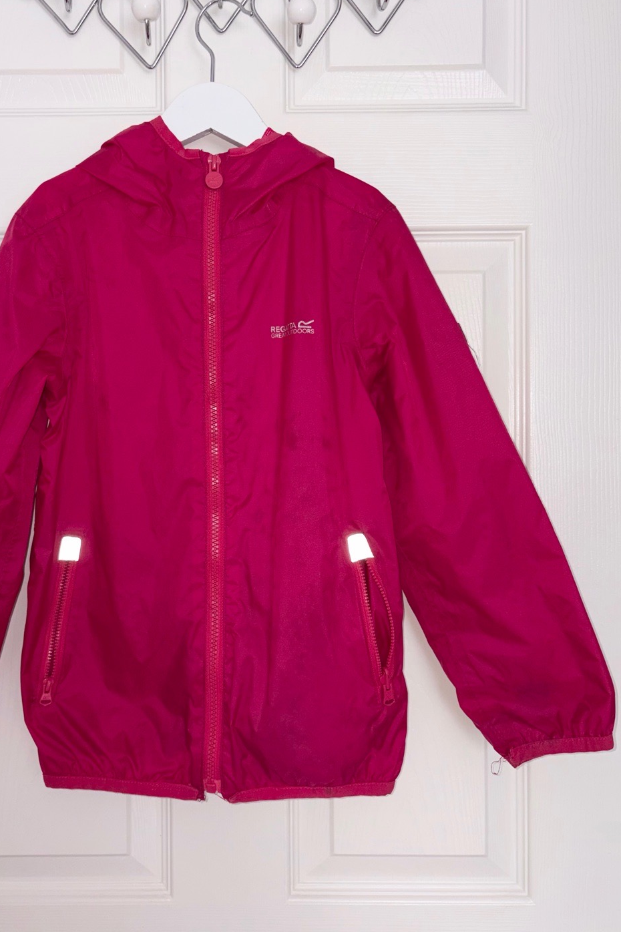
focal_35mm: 31
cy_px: 419
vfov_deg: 60.2
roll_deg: +0.2
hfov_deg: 42.0
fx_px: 802
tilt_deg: +0.3
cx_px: 232
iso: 32
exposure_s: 1/203
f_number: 1.6
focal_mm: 5.96
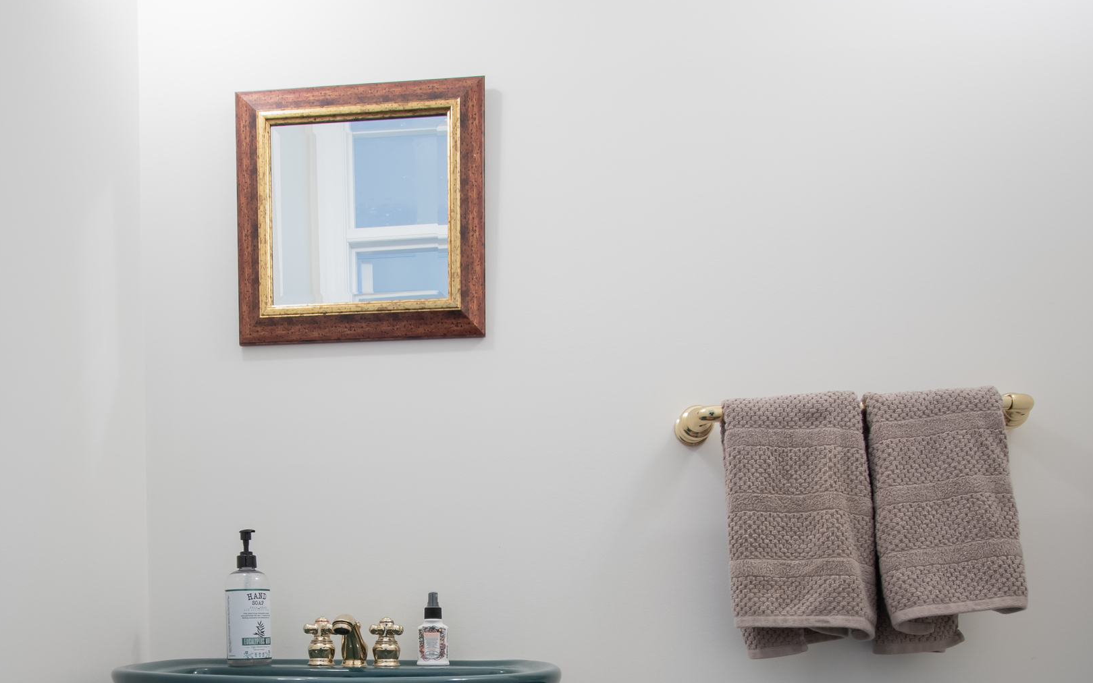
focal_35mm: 29
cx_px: 417
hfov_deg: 63.8
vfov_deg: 38.9
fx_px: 864
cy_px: 661
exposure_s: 1/6
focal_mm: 10
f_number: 4.5
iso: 250
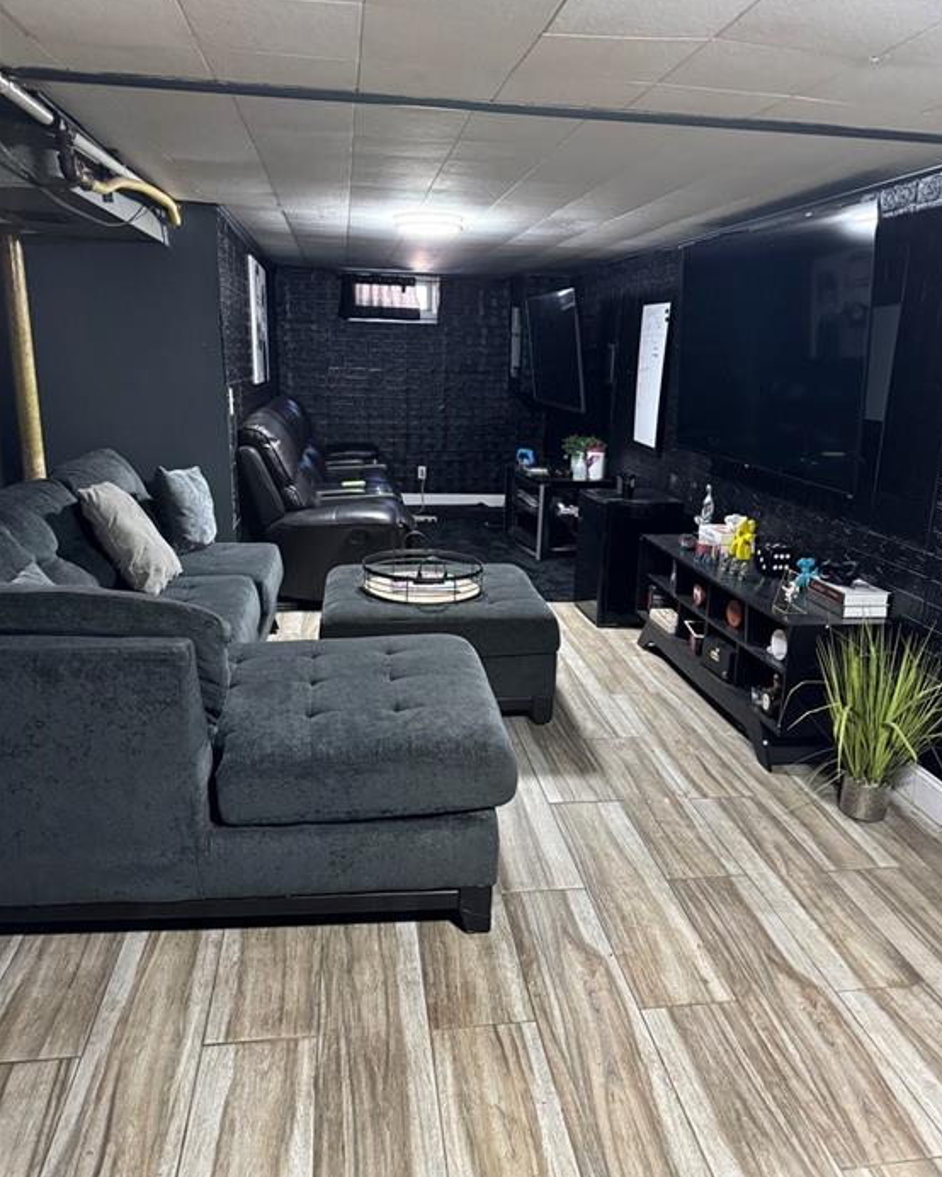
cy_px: 614
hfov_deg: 54.9
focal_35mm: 26
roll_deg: -2.1
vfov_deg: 66.0
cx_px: 488
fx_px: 906
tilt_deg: -14.9
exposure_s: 1/60
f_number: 1.78
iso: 800
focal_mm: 6.76
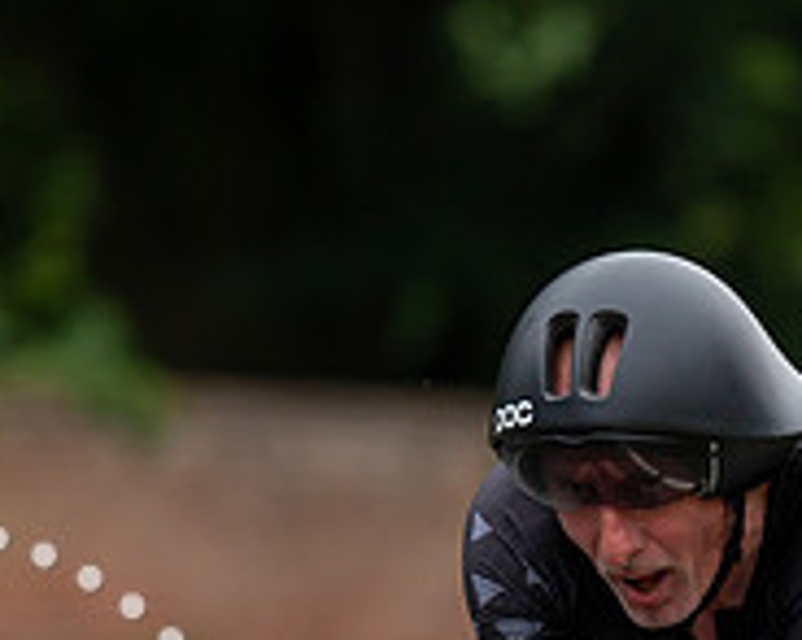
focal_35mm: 548
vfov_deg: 2.8
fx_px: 13000
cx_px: 571
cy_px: 699
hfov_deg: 3.5
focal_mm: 185
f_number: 3.2
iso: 1000
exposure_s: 1/640
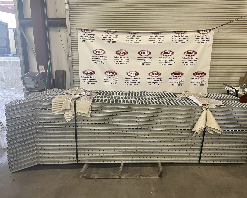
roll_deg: +0.0
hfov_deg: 62.2
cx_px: 132
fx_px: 205
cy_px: 102
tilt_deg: -13.6
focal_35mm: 28
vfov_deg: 51.5
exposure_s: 1/60
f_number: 1.6
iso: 250
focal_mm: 4.2
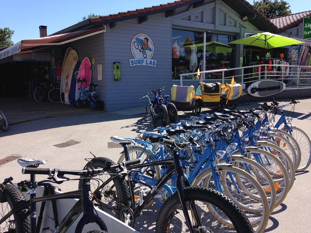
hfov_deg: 55.4
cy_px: 116
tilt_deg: -8.0
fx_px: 296
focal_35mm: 33
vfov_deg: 42.9
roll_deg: +1.2
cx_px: 156
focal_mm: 4.12
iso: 50
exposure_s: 1/1232
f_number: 2.4
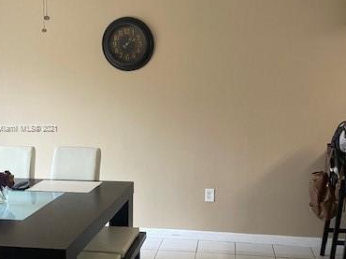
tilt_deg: -4.6
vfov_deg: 32.1
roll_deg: -1.1
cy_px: 128
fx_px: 450
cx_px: 174
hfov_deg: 42.1
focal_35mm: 45
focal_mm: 4.25
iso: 250
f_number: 1.8
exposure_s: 1/60
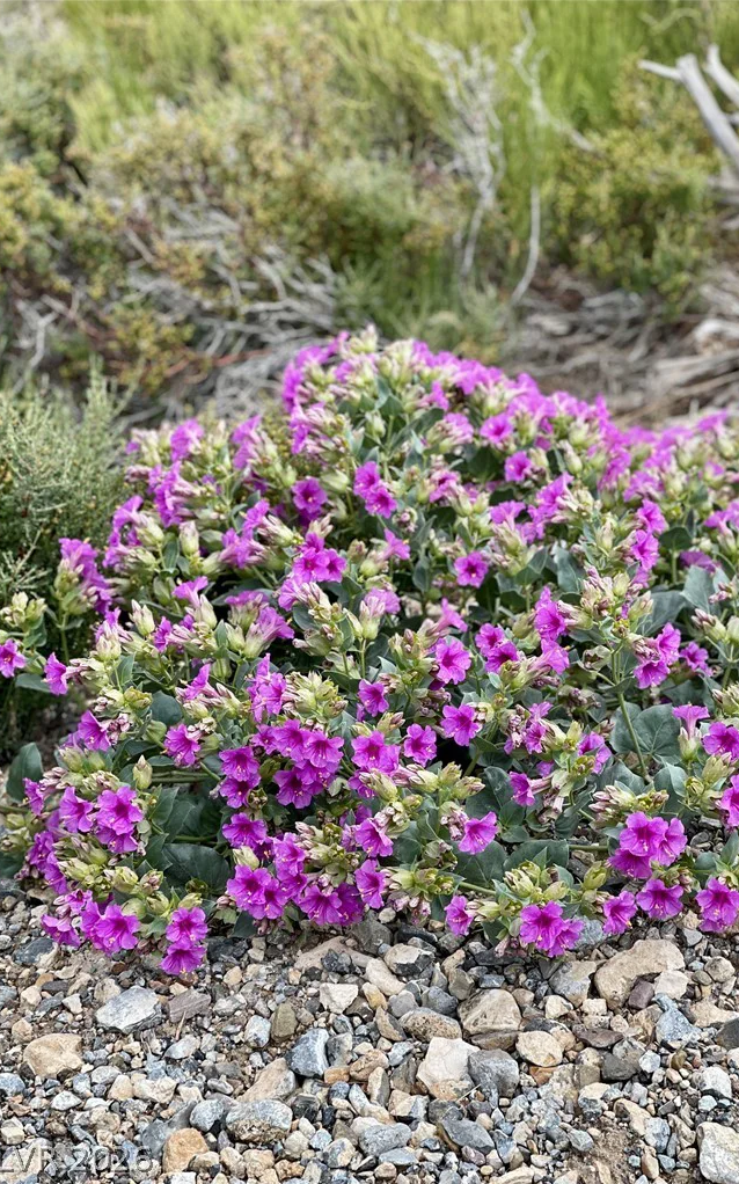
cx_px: 430
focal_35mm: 68
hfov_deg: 19.1
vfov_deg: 30.2
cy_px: 592
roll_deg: -2.5
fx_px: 2193
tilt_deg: -34.4
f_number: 2.2
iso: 32
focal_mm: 7.5
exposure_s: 1/350
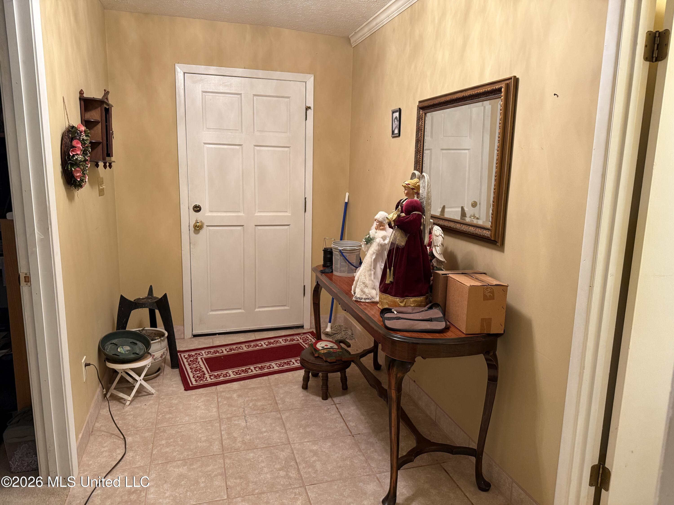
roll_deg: -1.2
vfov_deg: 56.8
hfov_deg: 71.6
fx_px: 467
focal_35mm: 24
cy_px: 252
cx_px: 337
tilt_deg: -8.8
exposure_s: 1/60
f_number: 1.78
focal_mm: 6.76
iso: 250
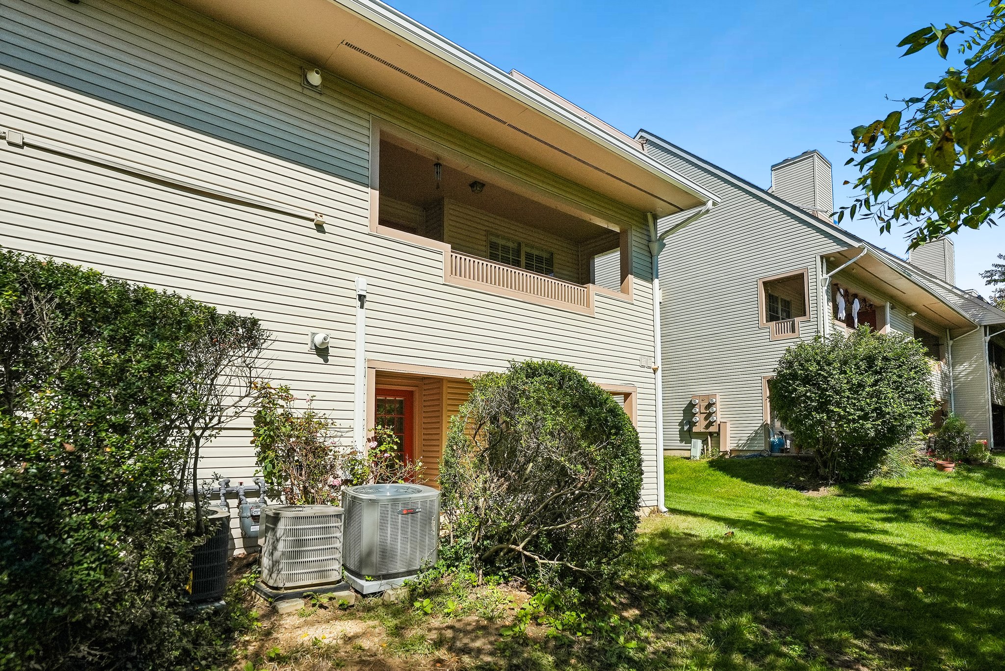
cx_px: 502
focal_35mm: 18
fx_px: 508
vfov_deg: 66.8
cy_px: 336
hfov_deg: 89.3
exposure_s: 1/2500
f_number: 7.1
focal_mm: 18.2
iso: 640
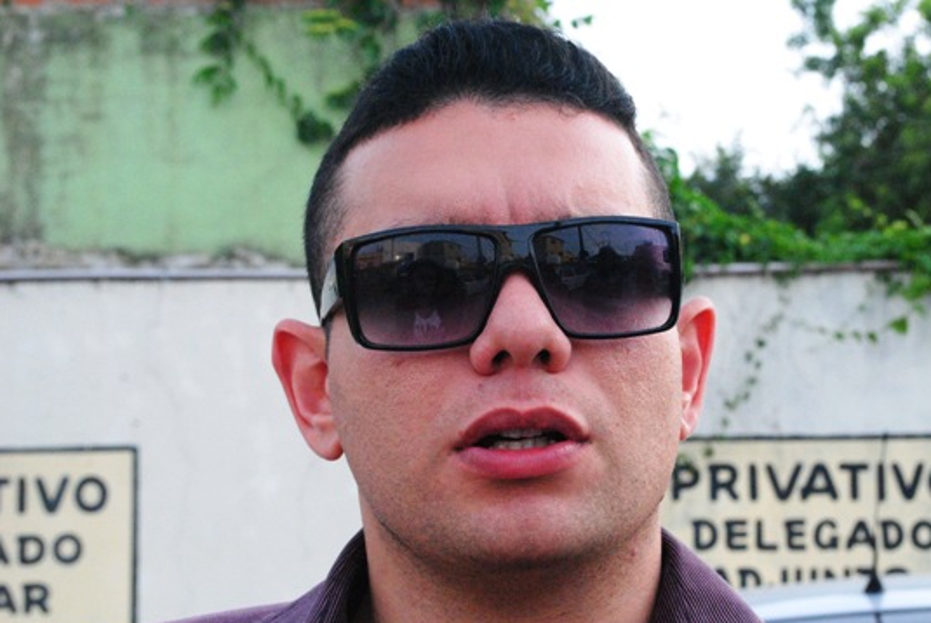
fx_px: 2045
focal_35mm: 79
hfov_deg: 25.6
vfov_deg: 17.3
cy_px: 371
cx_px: 553
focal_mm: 44
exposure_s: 1/250
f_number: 10
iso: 1600
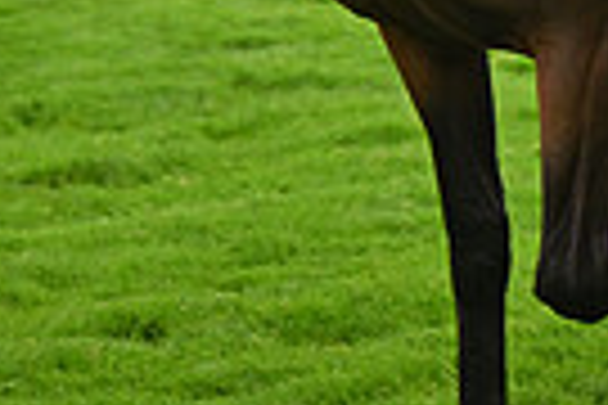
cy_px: -448
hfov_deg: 6.7
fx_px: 5083
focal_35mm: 301
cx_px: 982
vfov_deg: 4.5
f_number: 3.2
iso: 1250
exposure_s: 1/1250
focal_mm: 70
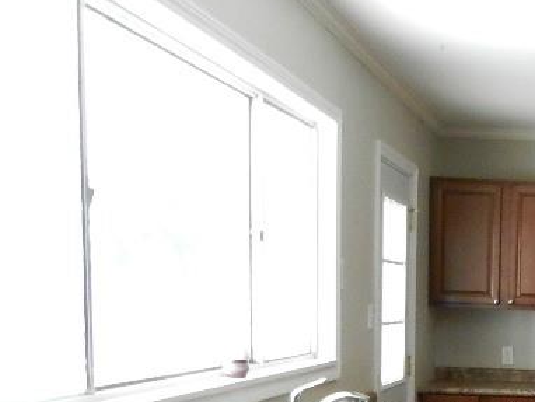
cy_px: 434
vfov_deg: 21.0
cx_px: 627
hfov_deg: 26.1
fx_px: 1036
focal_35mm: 67
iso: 640
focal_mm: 4.5
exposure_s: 1/100
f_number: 3.5
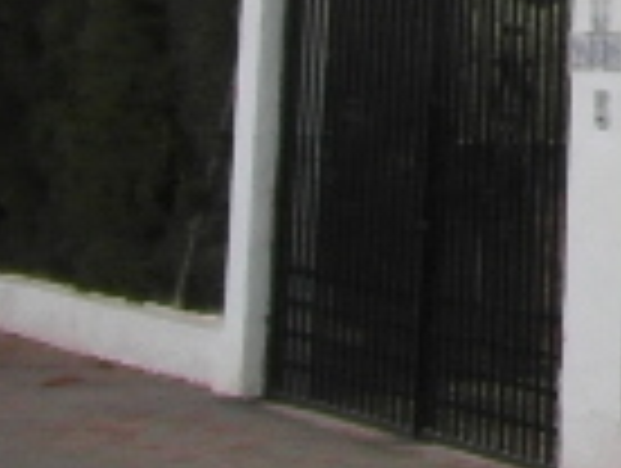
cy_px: -634
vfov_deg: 7.8
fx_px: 3199
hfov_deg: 9.4
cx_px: 1670
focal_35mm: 178
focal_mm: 4
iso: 80
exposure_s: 1/180
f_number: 4.6
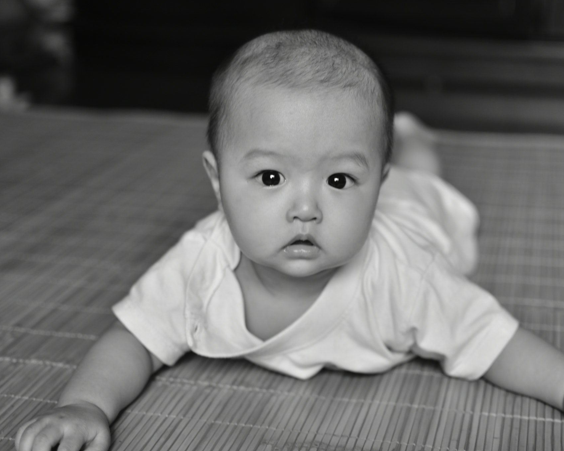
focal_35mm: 60
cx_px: 317
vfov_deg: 25.6
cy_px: 225
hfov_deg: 31.6
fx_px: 994
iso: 100
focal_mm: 35
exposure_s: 1/25
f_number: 2.2
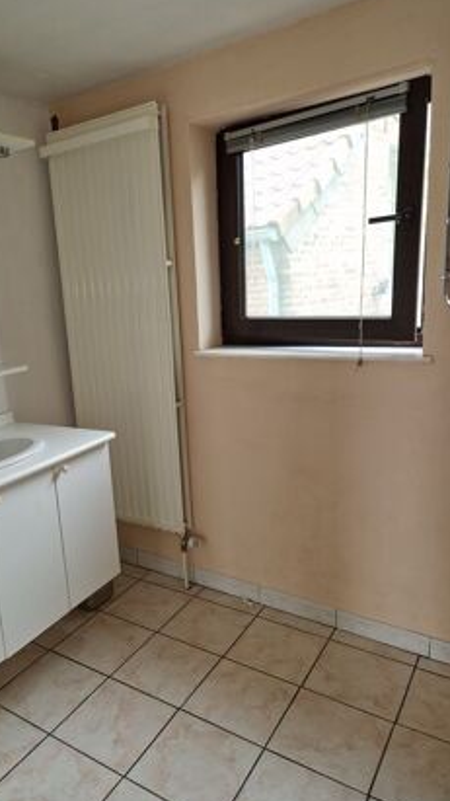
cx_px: 142
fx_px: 552
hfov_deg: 43.6
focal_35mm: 26
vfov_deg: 71.9
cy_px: 402
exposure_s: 1/180
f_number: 1.8
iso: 160
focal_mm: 5.4
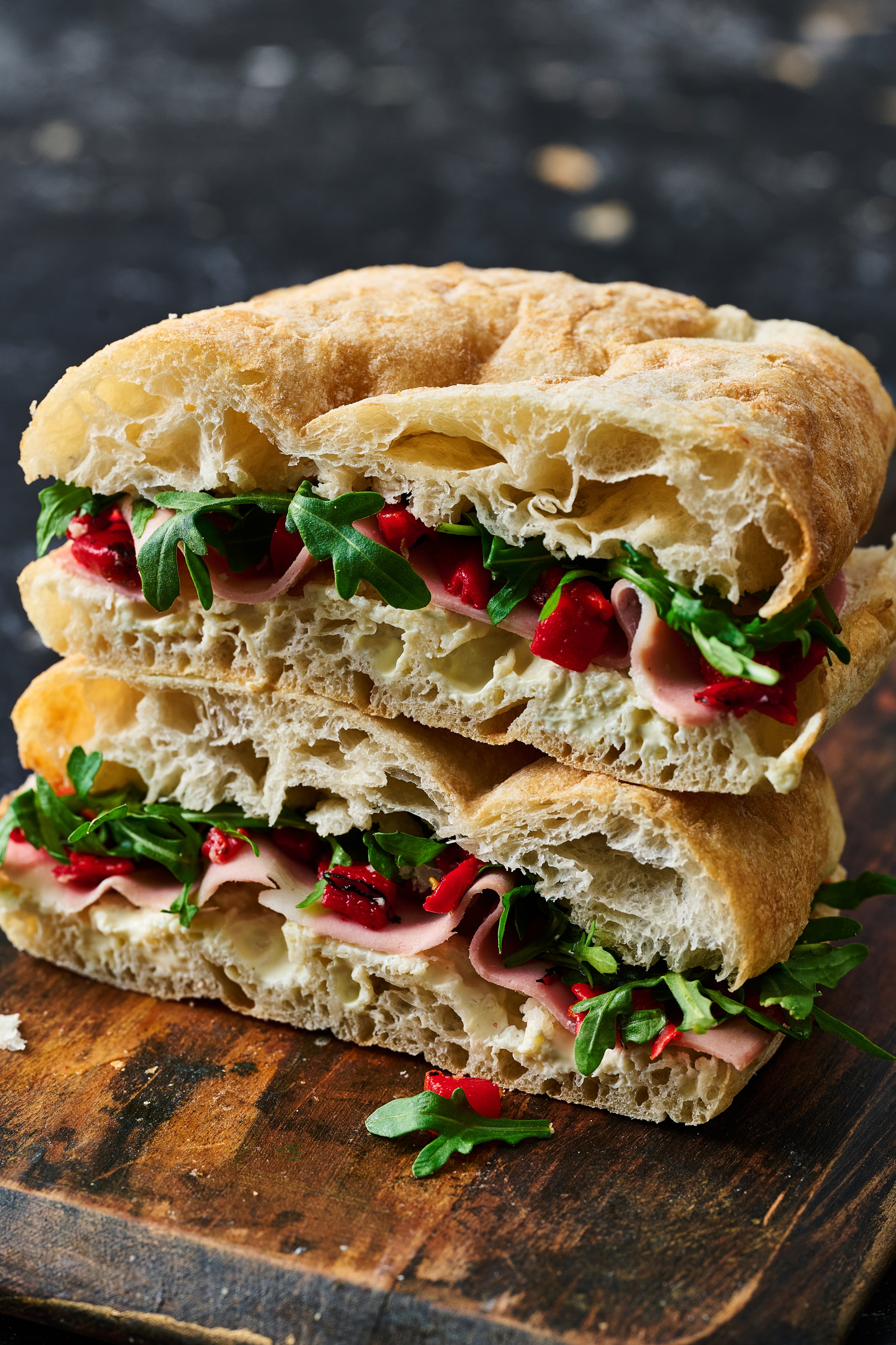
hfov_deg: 13.0
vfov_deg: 19.5
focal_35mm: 105
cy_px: 672
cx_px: 448
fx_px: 3920
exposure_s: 1/125
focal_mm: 105
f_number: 8
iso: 200
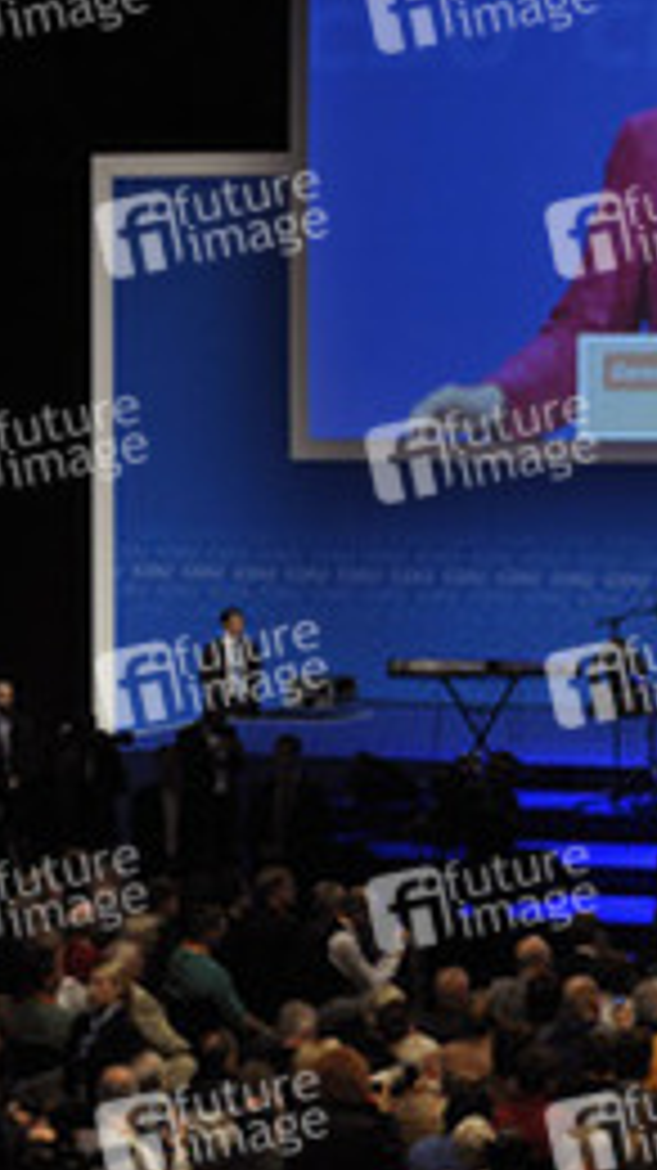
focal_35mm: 145
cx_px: 990
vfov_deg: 14.8
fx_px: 4497
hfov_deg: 8.2
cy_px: 562
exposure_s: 1/320
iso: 2500
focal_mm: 80
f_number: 4
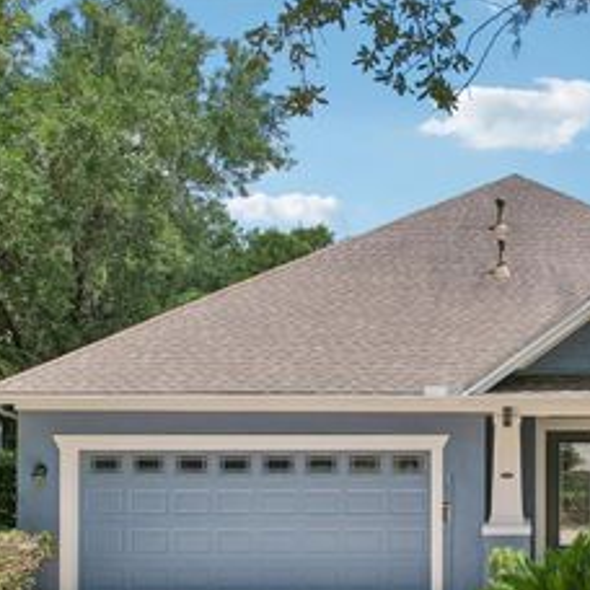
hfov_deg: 37.9
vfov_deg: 40.1
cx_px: 543
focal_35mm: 41
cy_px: 423
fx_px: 791
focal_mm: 8.4
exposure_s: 1/1250
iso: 100
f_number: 2.8
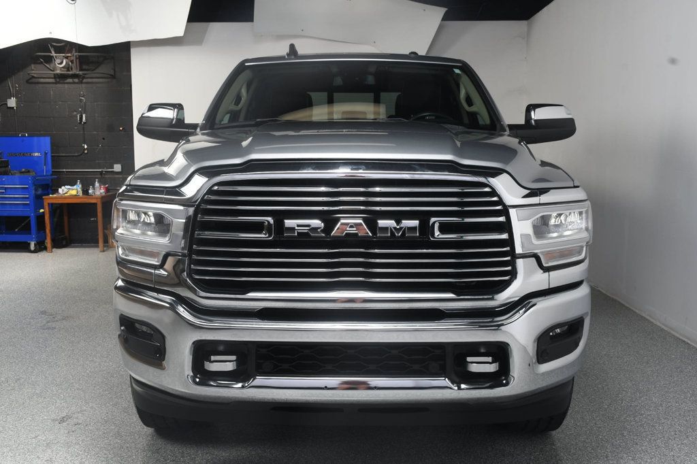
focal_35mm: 36
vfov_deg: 36.8
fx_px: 697
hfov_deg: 53.1
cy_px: 232
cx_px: 348
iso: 100
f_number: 10
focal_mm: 24
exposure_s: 1/160
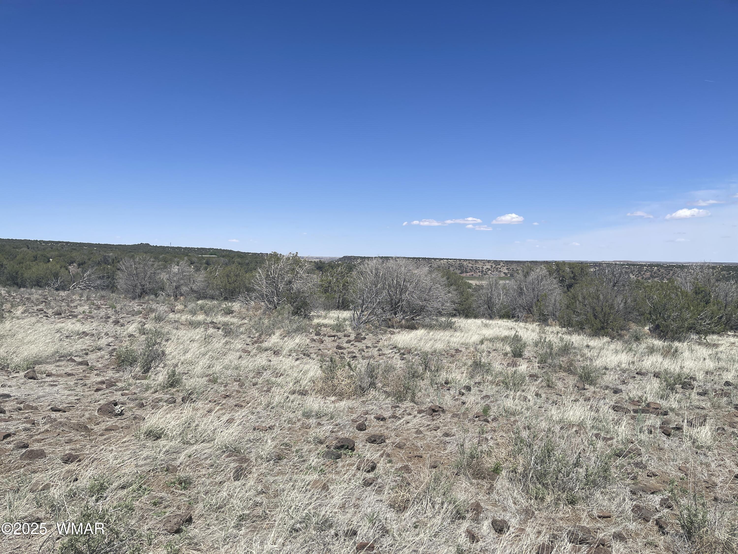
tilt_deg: -2.7
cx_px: 369
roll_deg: -1.8
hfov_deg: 67.3
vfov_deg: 53.1
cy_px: 277
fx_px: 554
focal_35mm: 26
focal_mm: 5.1
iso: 32
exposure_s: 1/5917
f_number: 1.6
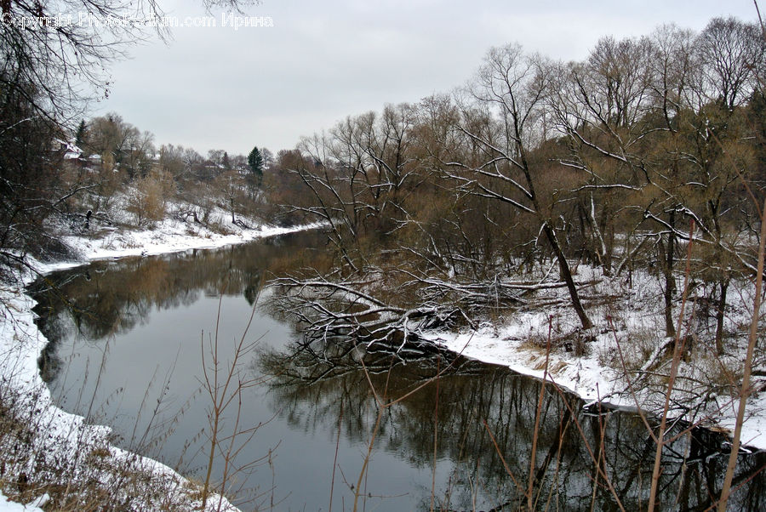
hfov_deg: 46.4
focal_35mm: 42
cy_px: 256
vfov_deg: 32.0
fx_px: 895
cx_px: 383
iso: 100
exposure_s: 1/125
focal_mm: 15.7
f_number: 4.2
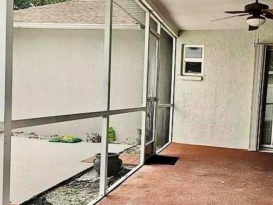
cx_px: 204
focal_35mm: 52
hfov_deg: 36.0
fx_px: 410
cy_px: 118
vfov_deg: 28.0
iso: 32
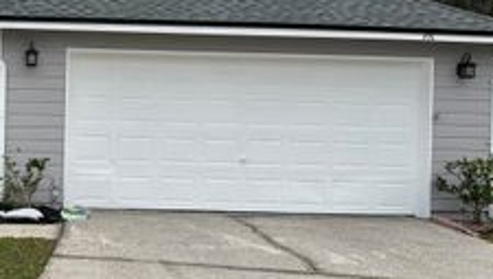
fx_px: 759
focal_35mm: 58
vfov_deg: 20.8
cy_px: 113
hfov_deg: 33.8
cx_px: 39
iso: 64
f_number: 1.78
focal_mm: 6.86
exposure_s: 1/241
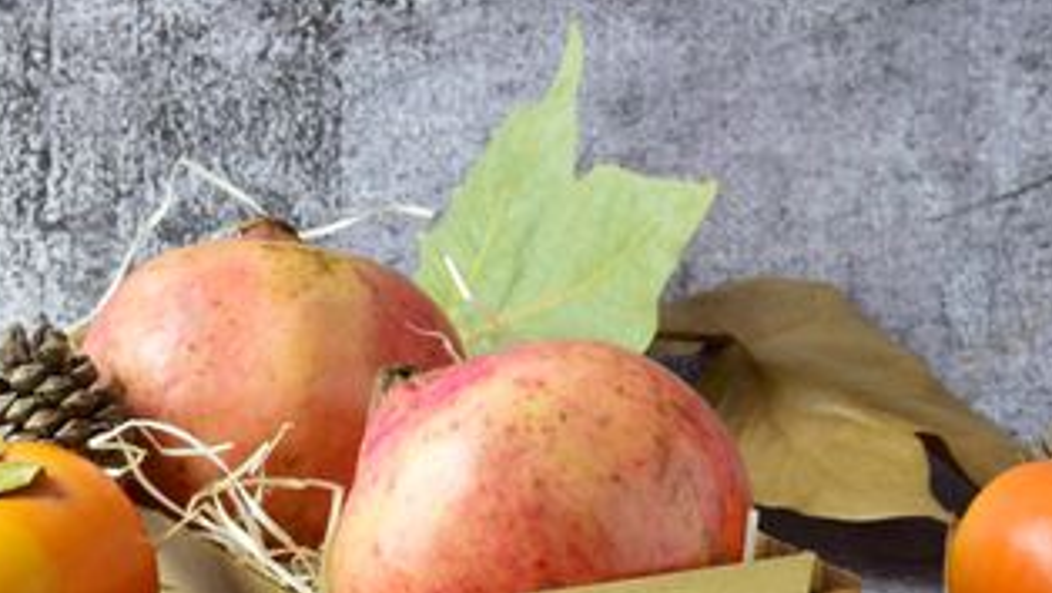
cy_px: 498
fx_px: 3572
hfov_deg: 16.8
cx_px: 539
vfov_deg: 9.5
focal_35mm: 128
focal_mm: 50
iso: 100
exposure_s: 1/2.5
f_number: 16
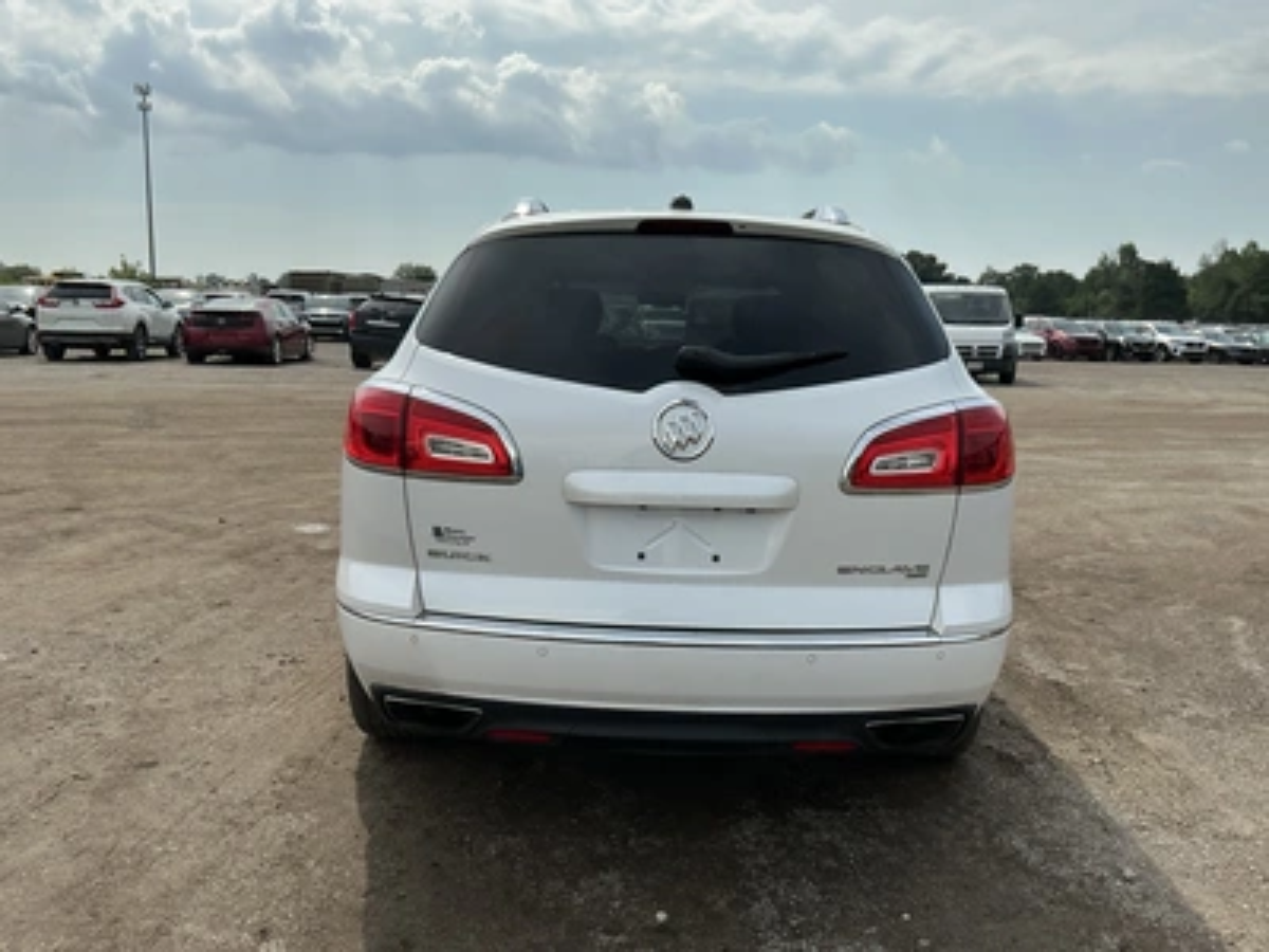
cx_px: 634
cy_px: 476
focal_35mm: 28
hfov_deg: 63.4
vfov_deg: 49.7
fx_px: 1026
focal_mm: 3
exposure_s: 1/2801
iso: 25
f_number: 1.8
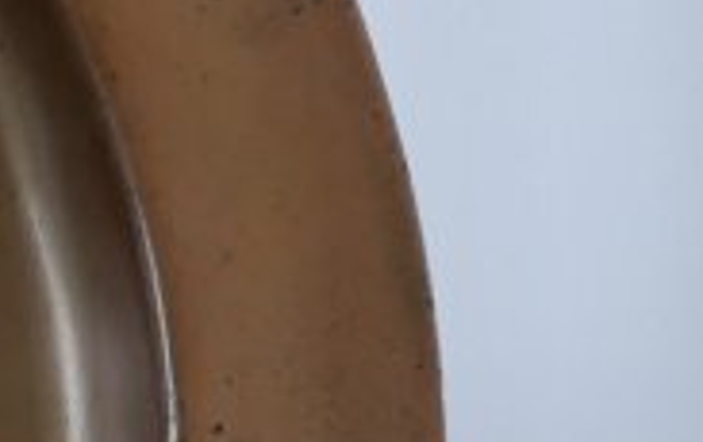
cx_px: -1022
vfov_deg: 3.2
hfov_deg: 4.9
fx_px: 7982
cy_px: 500
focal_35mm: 416
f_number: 2.8
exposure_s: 1/60
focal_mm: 30
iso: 800
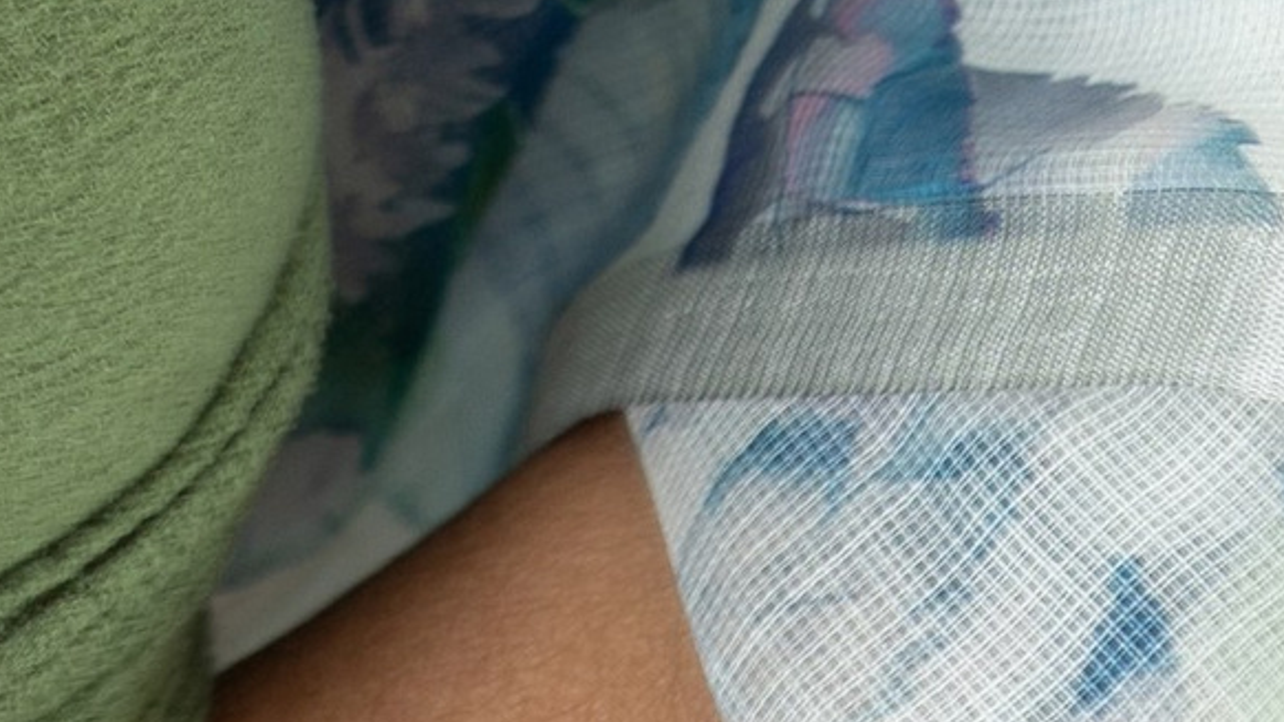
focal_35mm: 242
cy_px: -1649
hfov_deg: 8.7
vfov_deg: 4.7
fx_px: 8237
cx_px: -649
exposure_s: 1/20
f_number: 2.8
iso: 100
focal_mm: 35
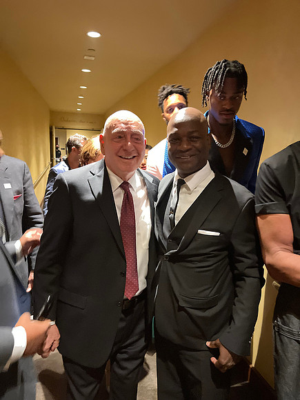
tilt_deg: -10.5
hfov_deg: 53.1
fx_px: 300
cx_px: 150
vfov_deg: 67.3
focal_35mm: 26
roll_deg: -2.3
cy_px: 200
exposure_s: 1/30
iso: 1000
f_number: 1.5
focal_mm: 5.7
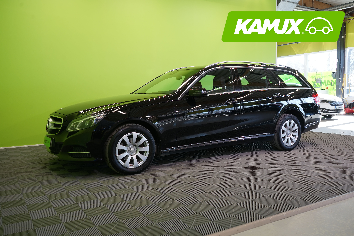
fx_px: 305
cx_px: 177
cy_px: 118
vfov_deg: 42.3
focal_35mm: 31
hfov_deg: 60.3
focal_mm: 31
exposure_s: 1/30
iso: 400
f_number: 6.3
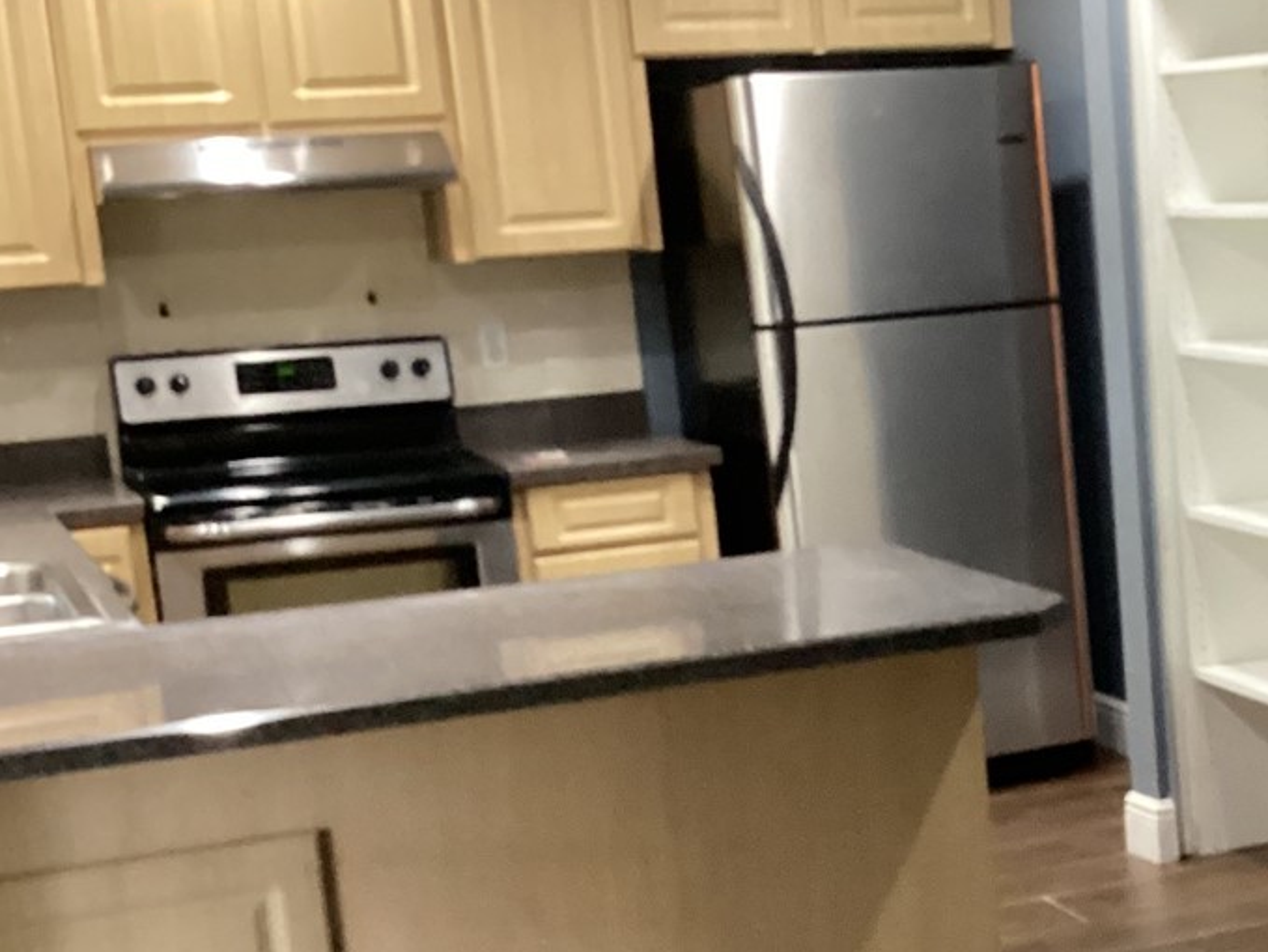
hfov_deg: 25.4
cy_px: 683
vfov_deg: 20.1
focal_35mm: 73
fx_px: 2675
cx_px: 1270
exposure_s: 1/30
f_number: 2.4
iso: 500
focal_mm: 3.3
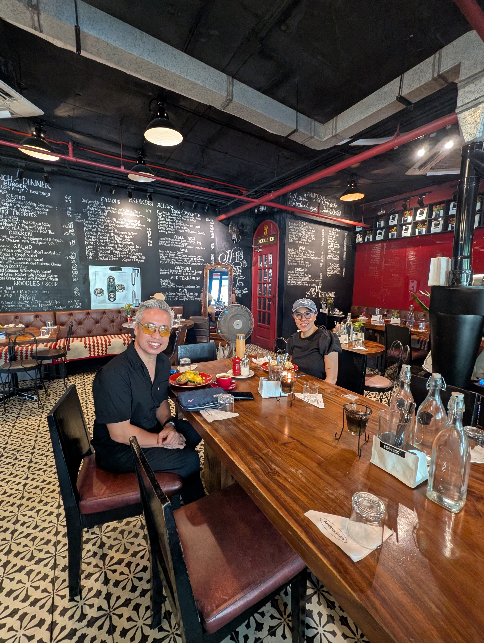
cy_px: 322
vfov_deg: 106.1
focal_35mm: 13
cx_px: 242
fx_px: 242
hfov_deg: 90.1
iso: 374
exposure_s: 1/35.3
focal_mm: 1.95
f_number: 2.2
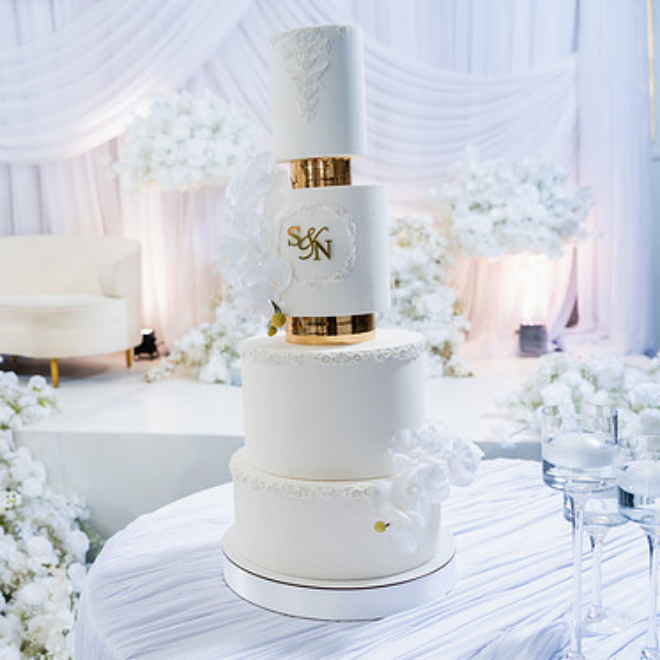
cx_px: 157
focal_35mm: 37
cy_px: 326
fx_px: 798
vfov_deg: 44.9
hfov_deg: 43.4
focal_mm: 28
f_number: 3.2
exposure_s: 1/160
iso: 640
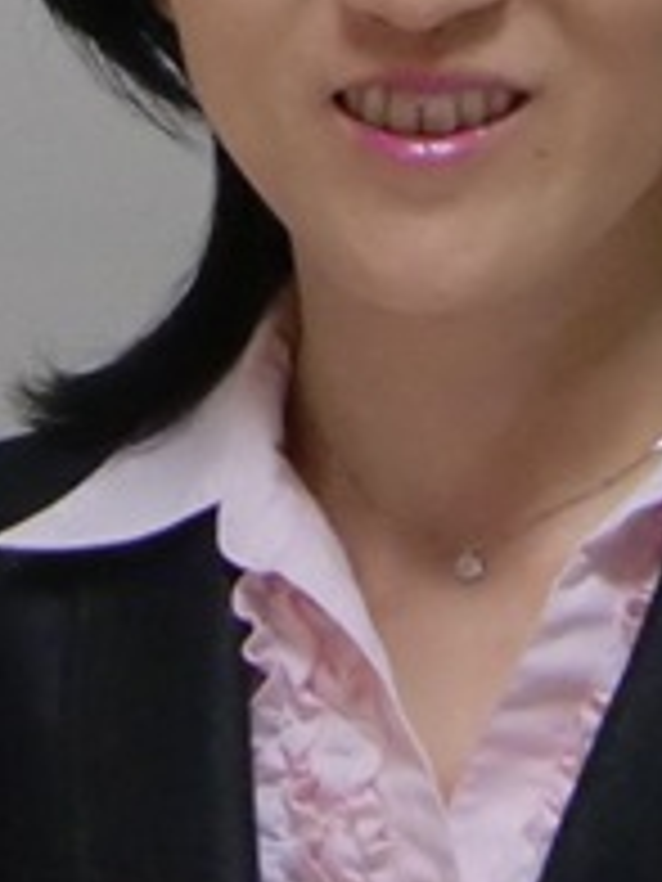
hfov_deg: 22.8
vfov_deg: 28.7
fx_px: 1632
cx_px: 455
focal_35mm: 64
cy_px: 32
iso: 250
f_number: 2.6
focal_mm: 4.9
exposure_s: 1/60
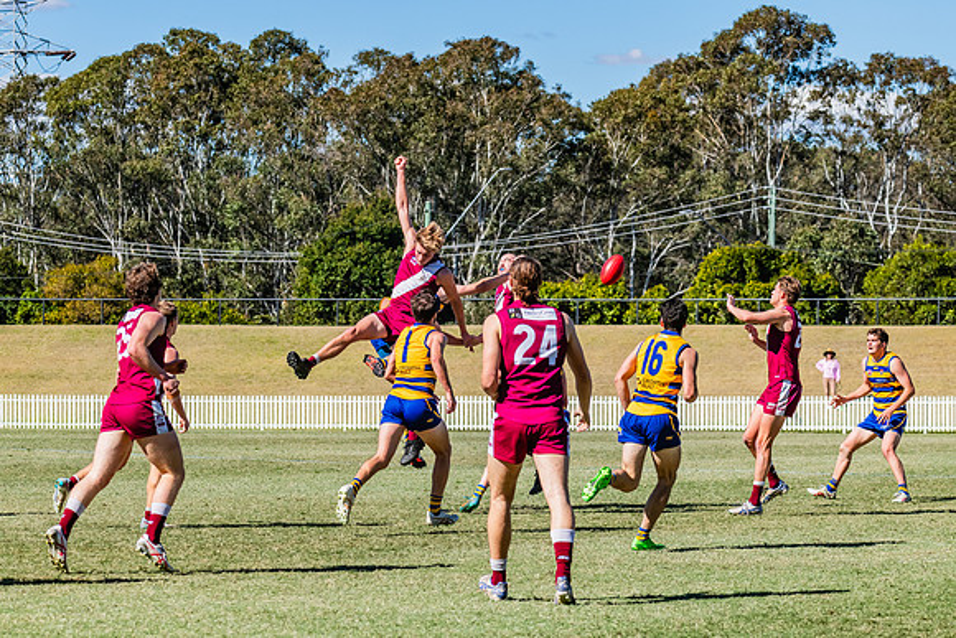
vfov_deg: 7.8
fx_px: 4671
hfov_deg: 11.7
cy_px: 319
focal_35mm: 176
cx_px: 469
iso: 800
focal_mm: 170
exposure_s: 1/1600
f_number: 10
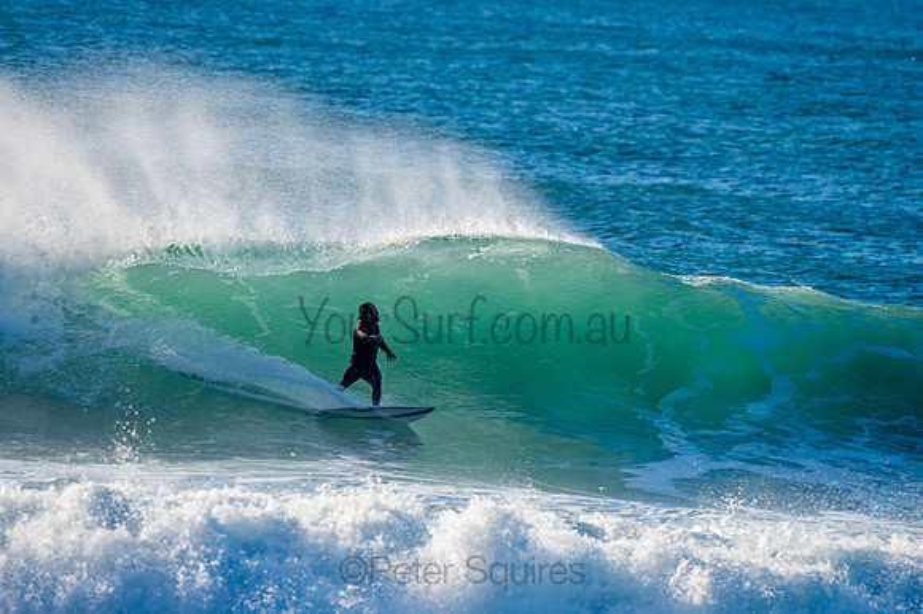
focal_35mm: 613
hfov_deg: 3.4
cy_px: 307
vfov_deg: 2.2
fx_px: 15701
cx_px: 462
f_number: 6.3
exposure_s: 1/320
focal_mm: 500
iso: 64
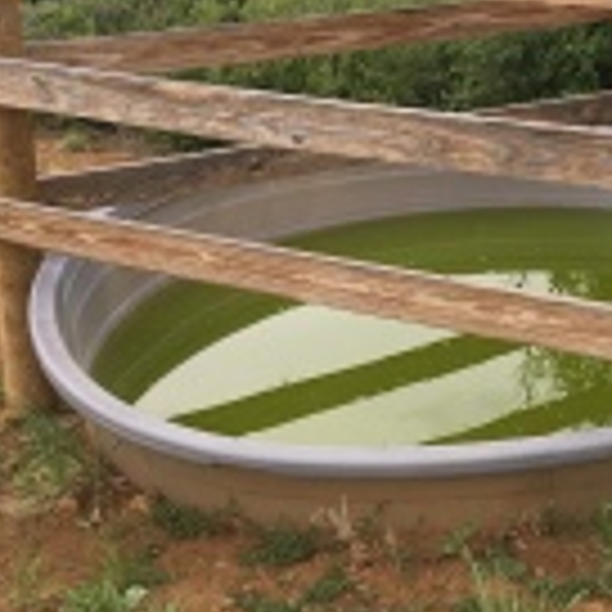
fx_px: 1380
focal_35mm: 69
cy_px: 180
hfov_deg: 24.6
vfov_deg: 24.8
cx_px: 486
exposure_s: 1/382
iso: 25
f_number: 2.2
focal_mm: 4.15
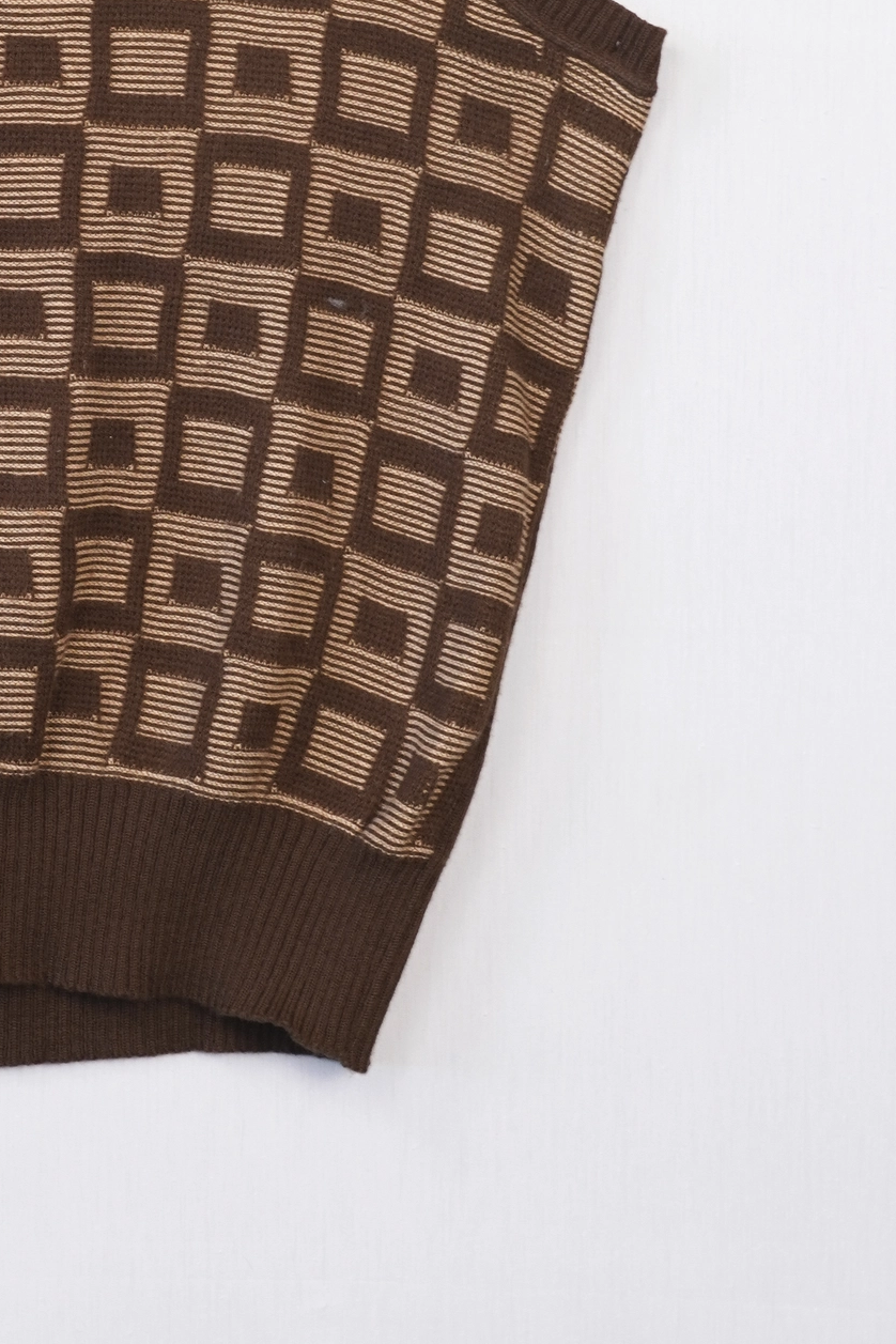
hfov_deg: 12.2
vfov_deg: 18.5
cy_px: 395
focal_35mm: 110
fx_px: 4106
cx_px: -102
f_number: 7.1
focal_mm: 32
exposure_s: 1/40
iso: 320
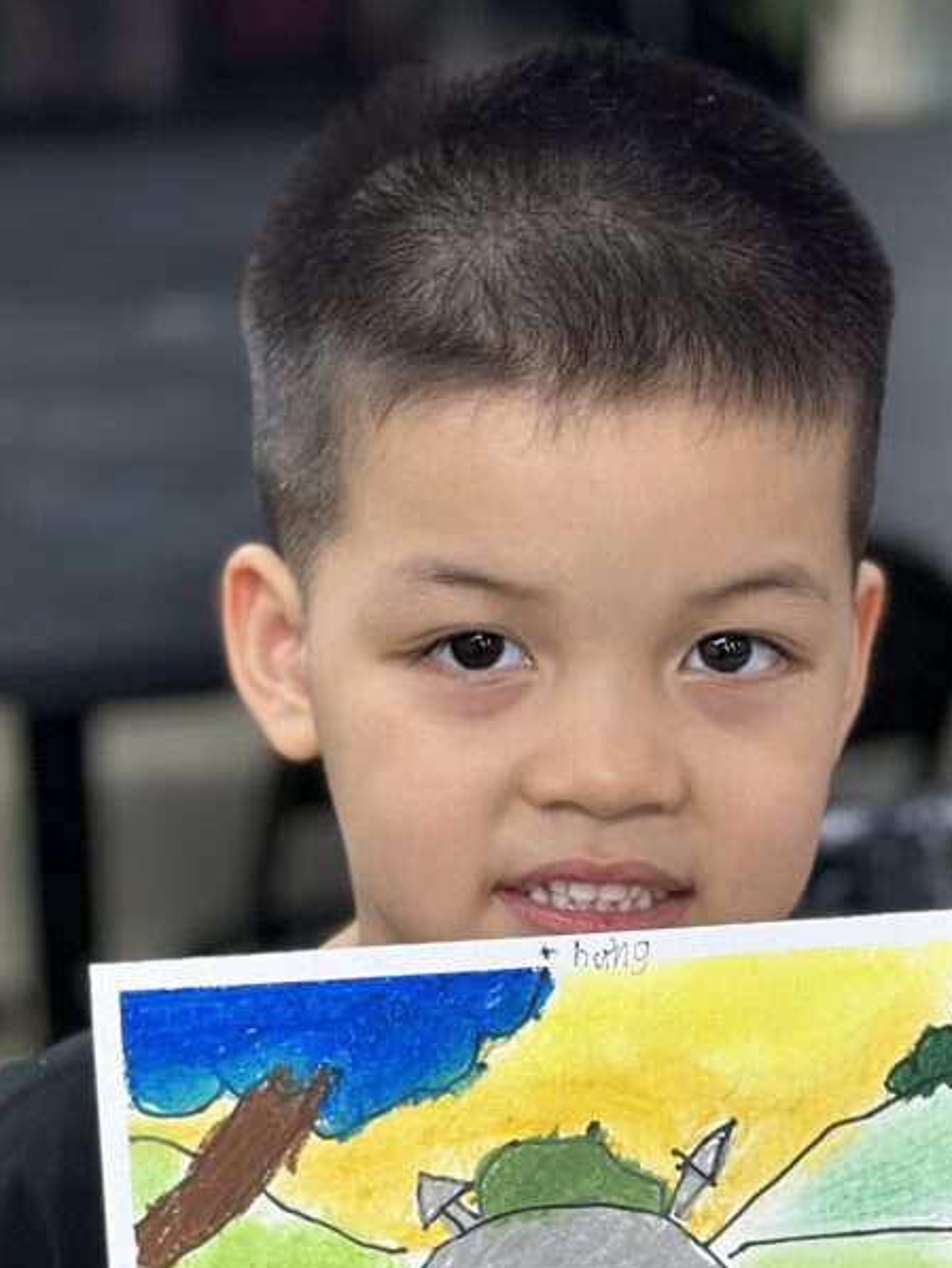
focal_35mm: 107
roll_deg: -0.9
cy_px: 930
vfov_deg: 18.3
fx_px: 3921
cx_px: 632
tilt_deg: -20.0
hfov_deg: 13.8
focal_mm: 6.86
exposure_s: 1/100
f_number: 1.78
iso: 160
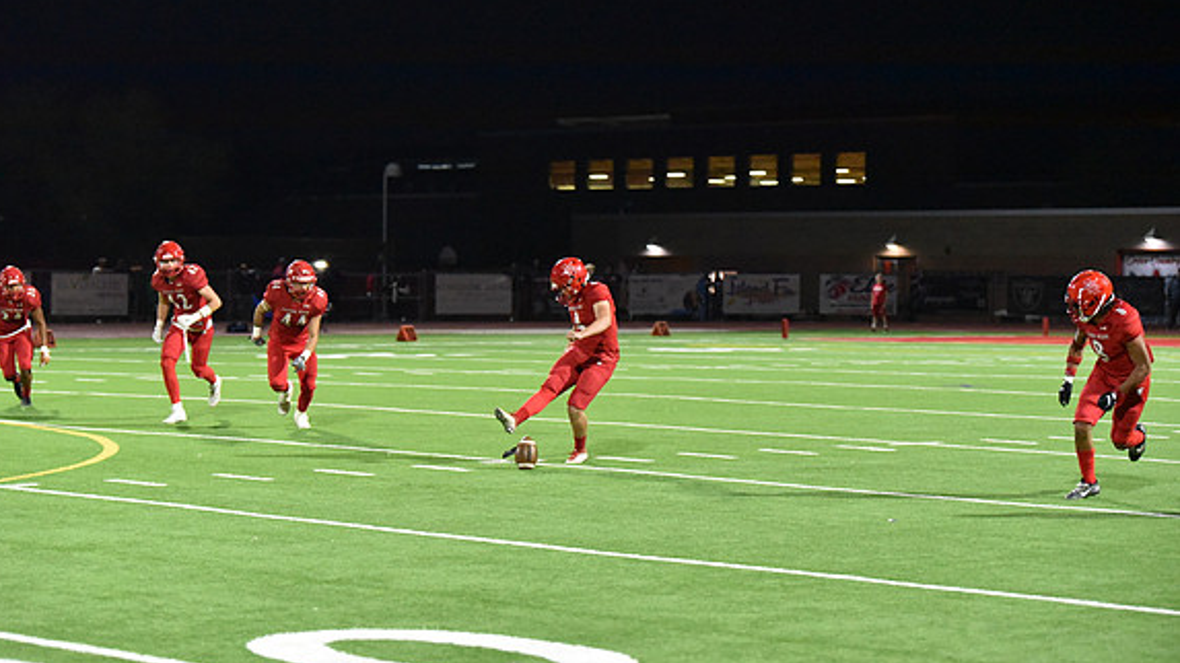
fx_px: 3253
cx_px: 585
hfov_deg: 20.6
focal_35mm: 104
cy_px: 291
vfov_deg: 11.6
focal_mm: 98
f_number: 2.8
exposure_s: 1/1000
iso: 12800
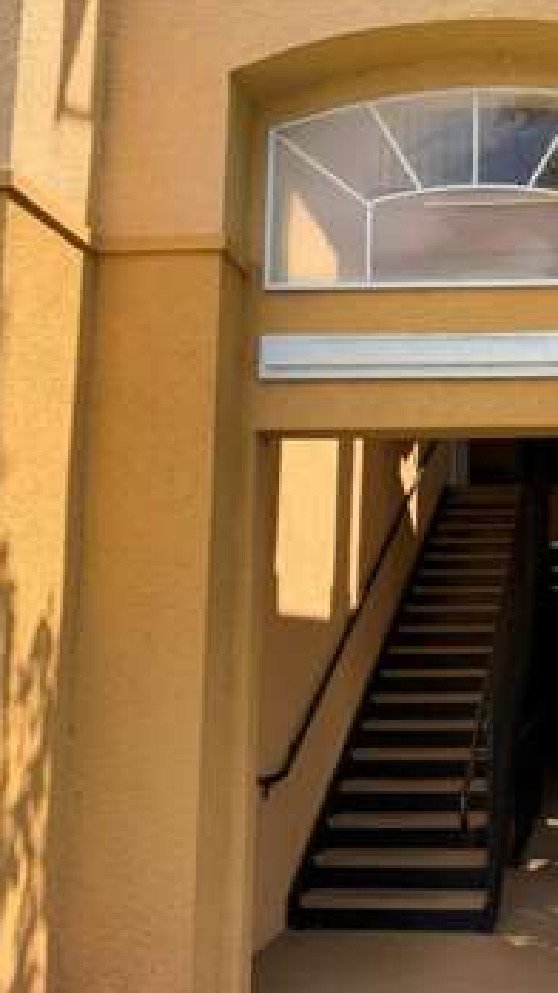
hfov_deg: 28.5
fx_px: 1027
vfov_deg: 51.6
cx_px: 561
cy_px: 506
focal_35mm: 39
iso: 25
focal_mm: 4.25
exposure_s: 1/635
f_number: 1.8
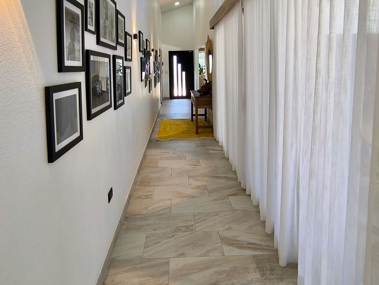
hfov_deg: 69.4
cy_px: 86
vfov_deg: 53.4
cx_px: 183
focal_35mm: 25
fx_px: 274
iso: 50
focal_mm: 1.65
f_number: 2.2
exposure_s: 1/50.1
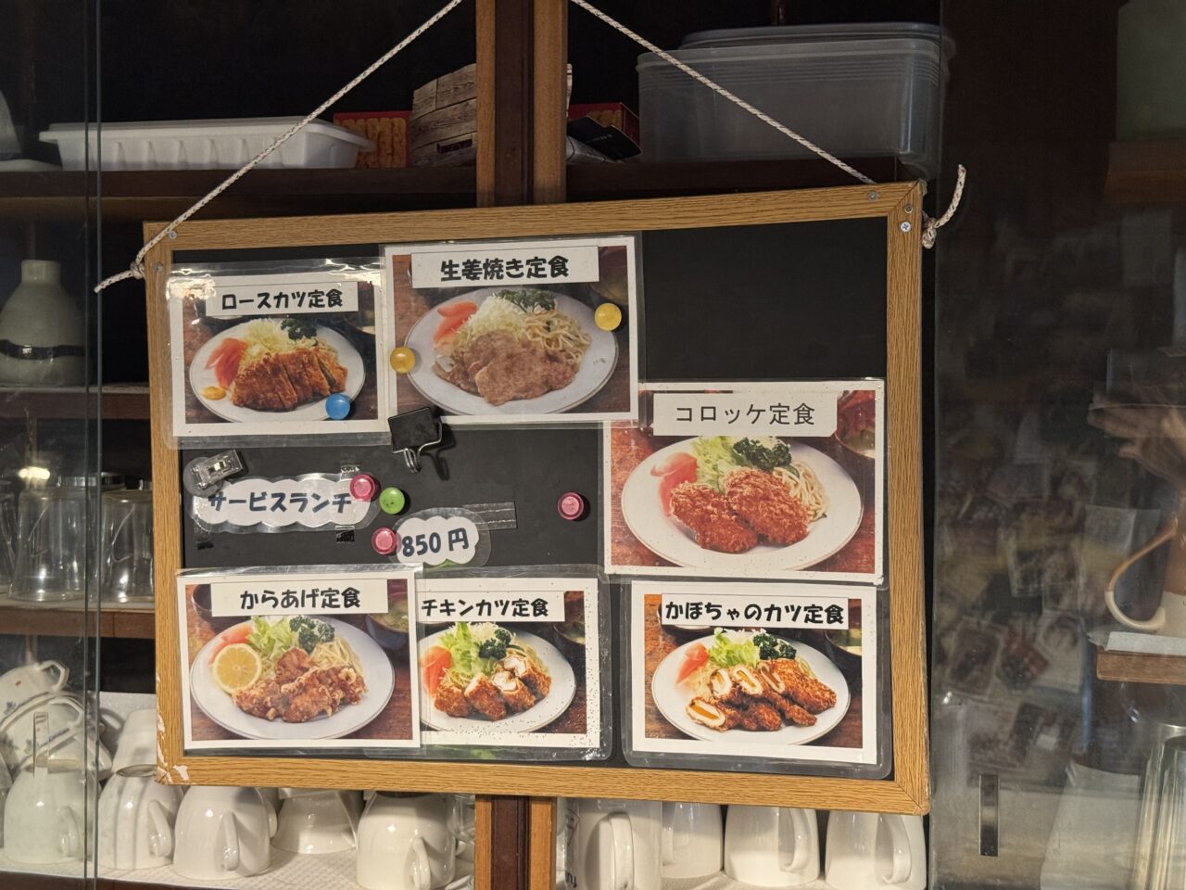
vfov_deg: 30.3
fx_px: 1645
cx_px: 593
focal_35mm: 48
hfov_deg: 39.7
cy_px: 445
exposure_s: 1/40
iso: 400
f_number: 1.78
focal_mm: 6.76
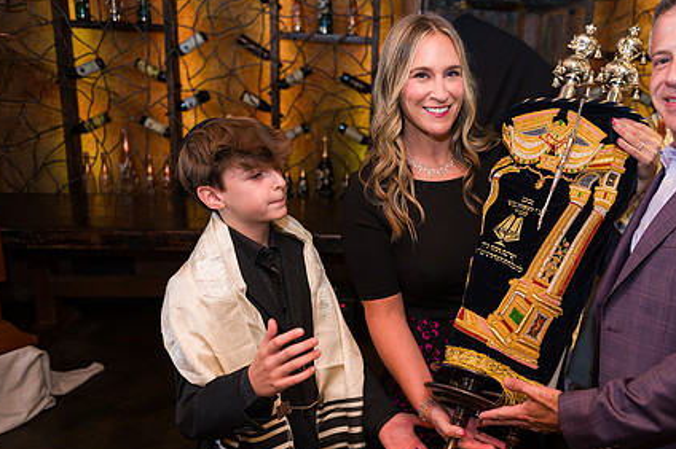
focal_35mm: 33
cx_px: 439
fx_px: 619
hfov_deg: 56.3
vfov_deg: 39.9
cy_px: 245
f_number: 3.2
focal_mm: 24
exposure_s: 1/200
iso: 1250
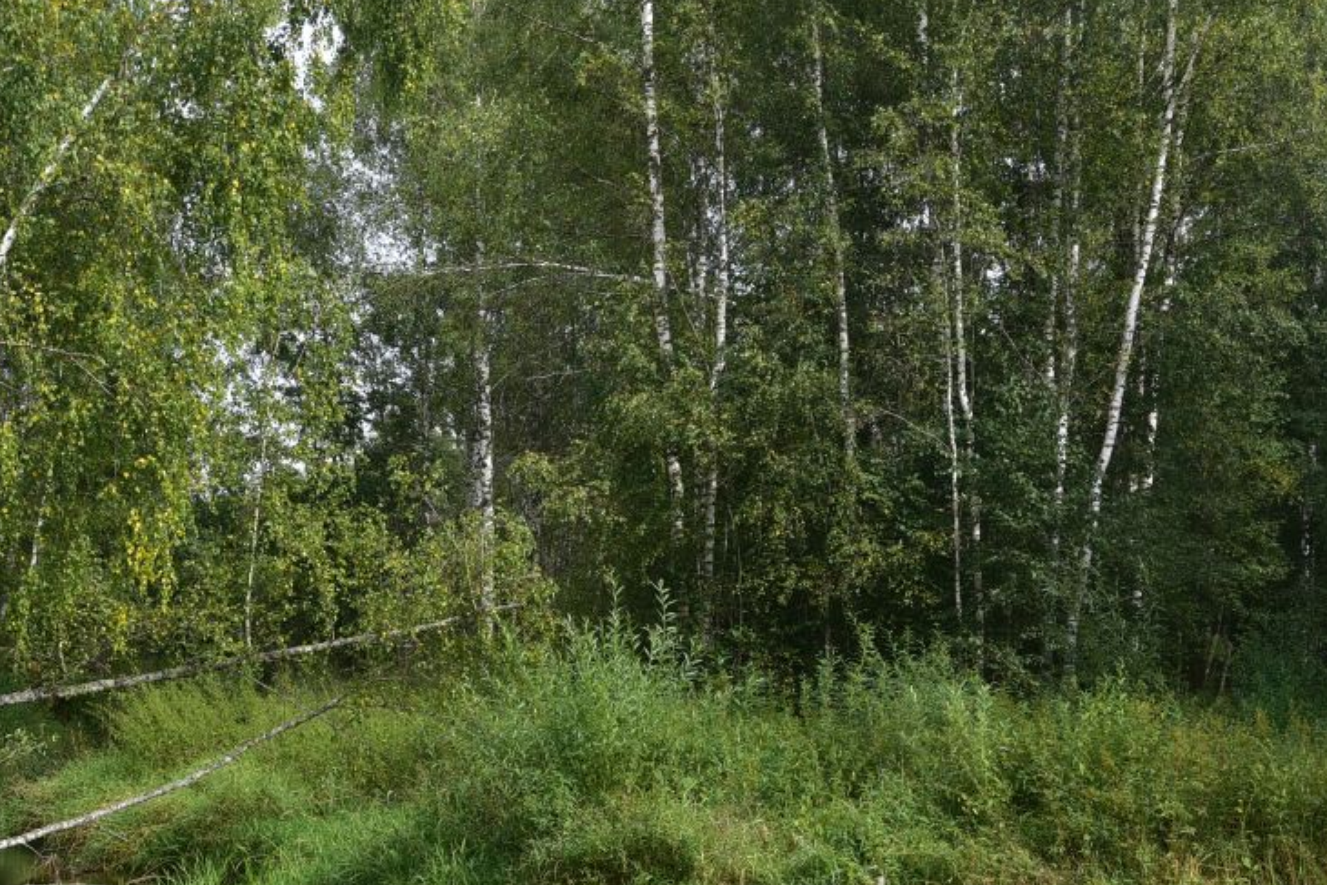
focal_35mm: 57
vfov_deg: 23.4
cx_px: 378
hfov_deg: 34.5
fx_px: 2101
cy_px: 713
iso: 200
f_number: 10
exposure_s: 1/125
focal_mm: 32
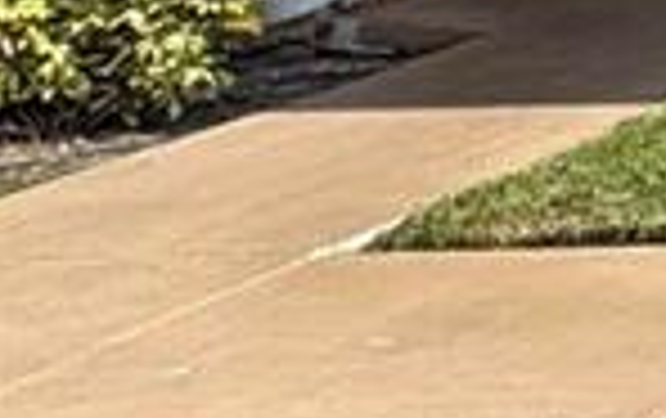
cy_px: -742
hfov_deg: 11.0
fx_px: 2181
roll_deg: +0.9
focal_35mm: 120
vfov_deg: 9.2
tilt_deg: +8.7
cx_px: 2016
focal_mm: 2.22
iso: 40
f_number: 2.2
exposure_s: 1/1449
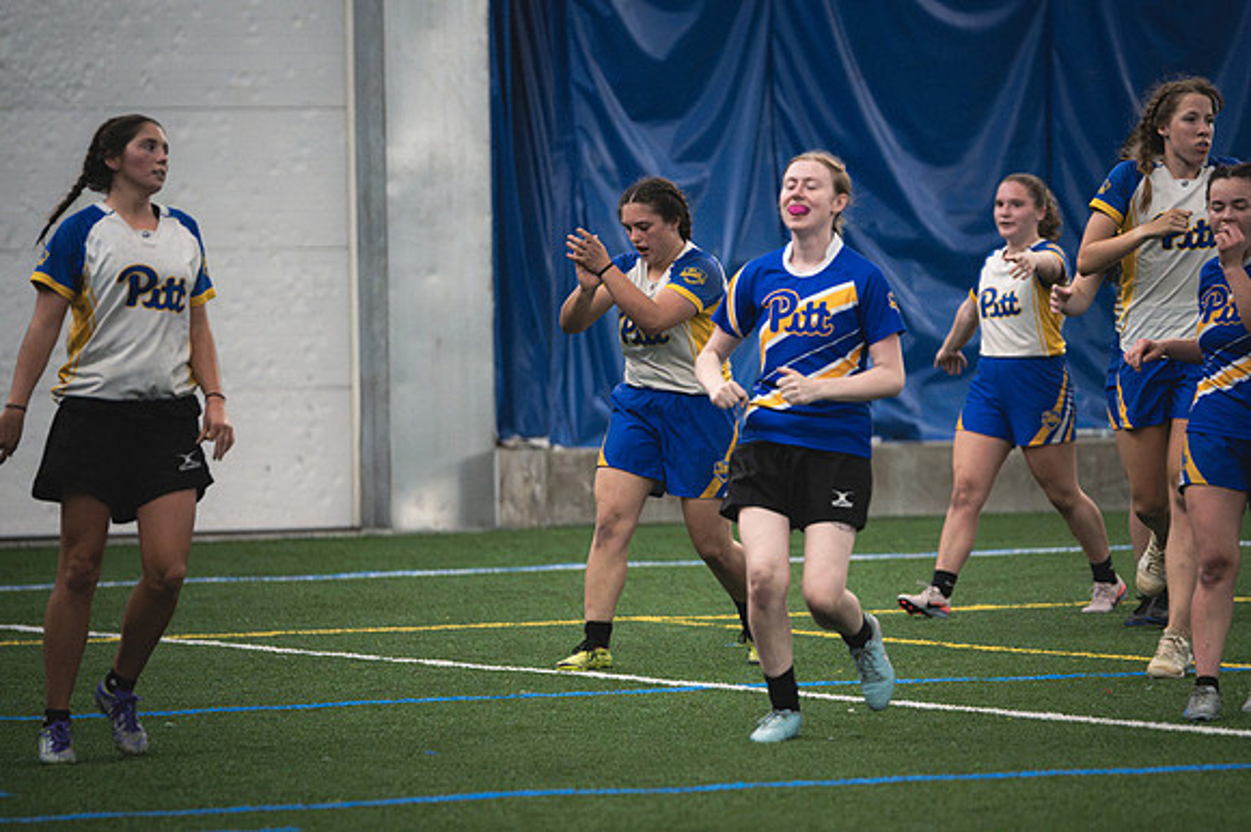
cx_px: 626
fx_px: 10419
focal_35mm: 300
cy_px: 416
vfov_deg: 4.6
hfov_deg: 6.9
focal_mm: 200
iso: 8000
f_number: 2.8
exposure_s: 1/640
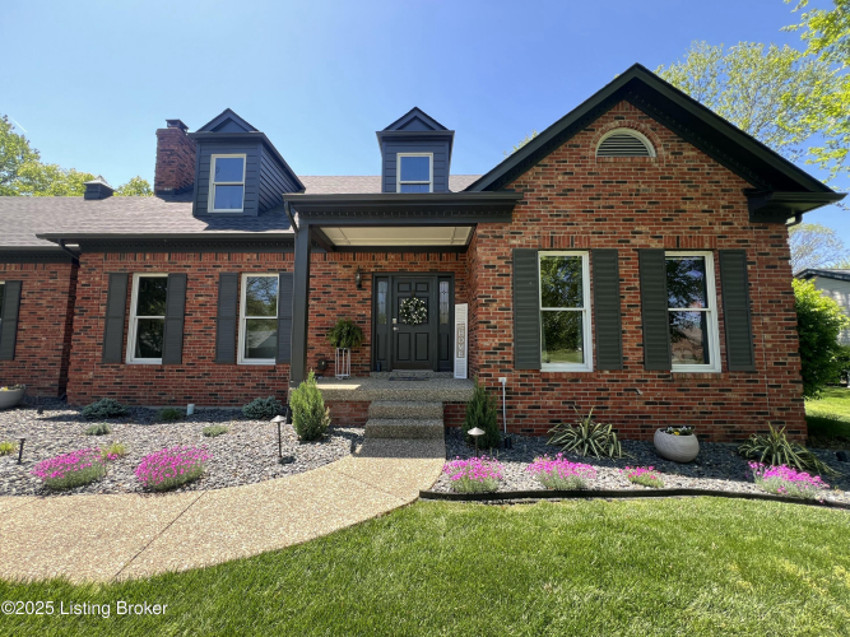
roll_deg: -0.3
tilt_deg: +4.1
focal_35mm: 13
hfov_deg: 106.2
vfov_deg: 89.9
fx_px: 319
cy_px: 318
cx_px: 425
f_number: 1.8
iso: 32
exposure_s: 1/145
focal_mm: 1.57
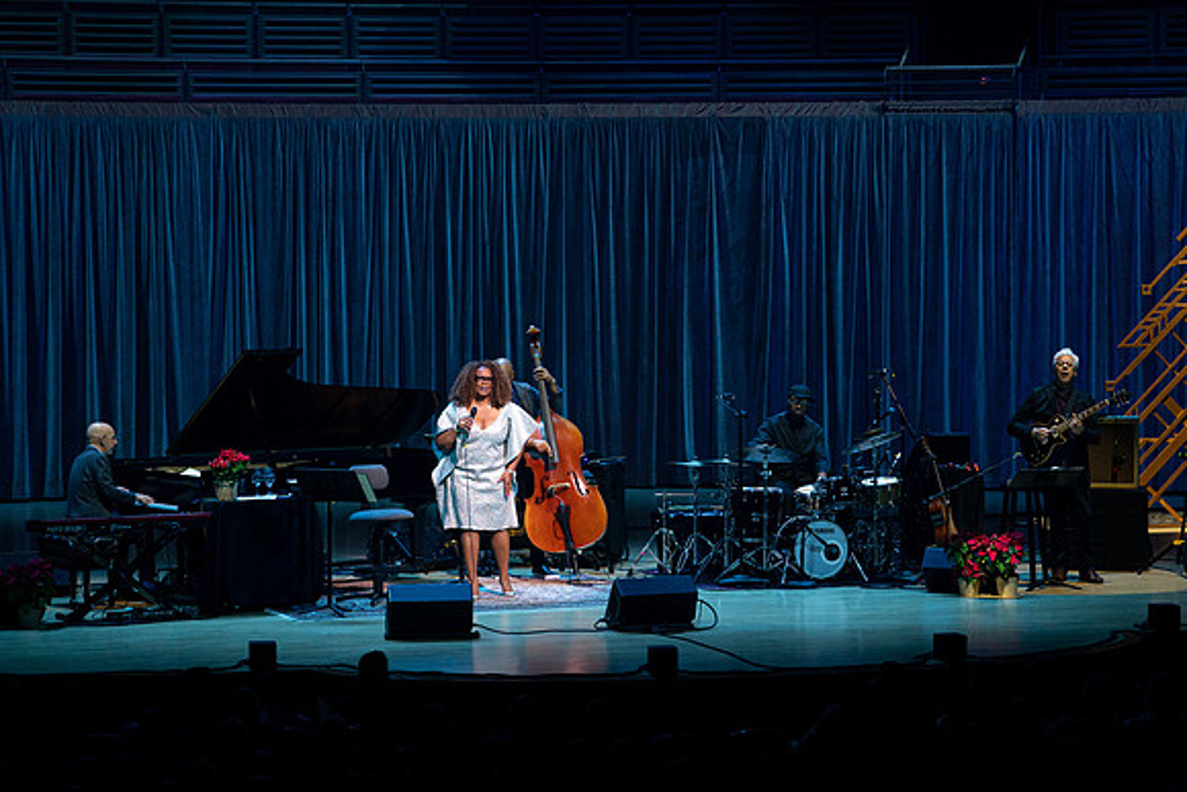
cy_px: 396
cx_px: 594
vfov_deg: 11.2
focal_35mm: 122
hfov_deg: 16.8
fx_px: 4023
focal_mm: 122
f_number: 6.3
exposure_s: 1/250
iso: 2500
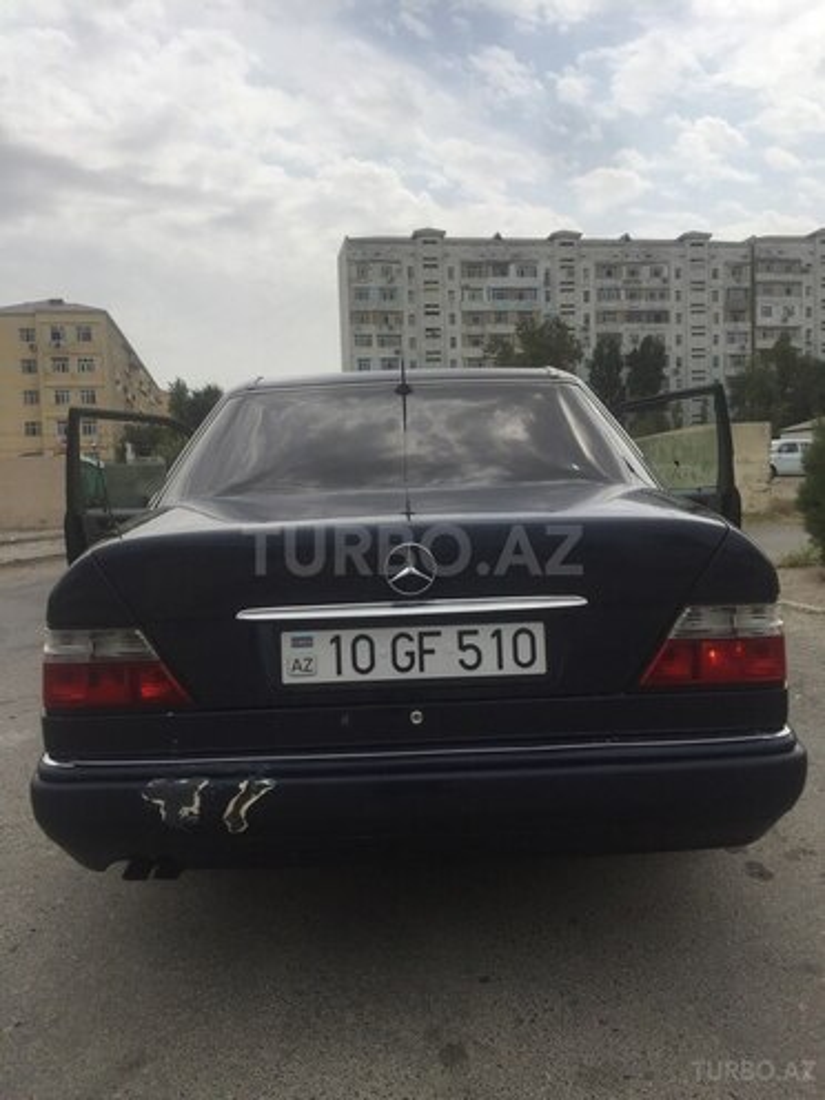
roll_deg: +0.8
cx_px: 412
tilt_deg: -2.6
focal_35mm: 29
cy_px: 550
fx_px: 922
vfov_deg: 61.7
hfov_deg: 48.2
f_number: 2.2
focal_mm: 4.15
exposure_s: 1/3968
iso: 32
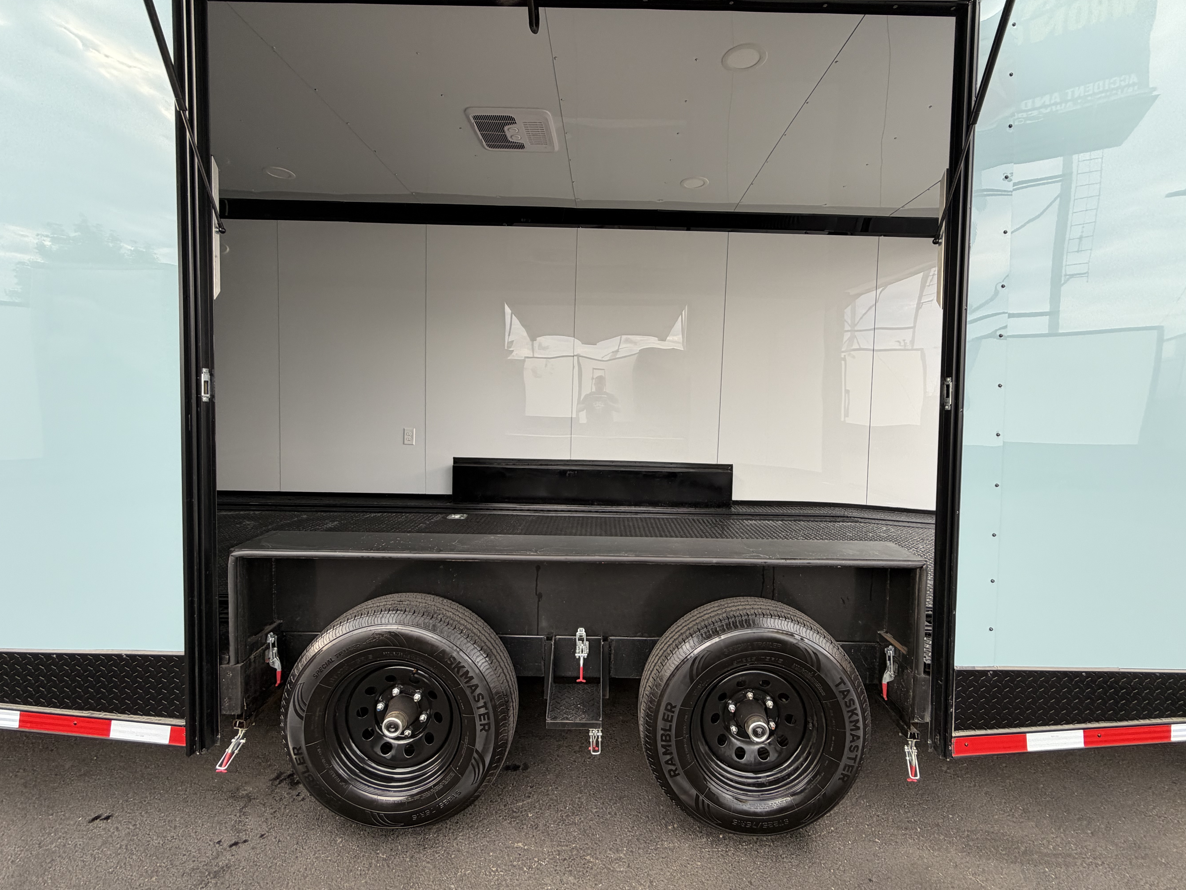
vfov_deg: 81.7
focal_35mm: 15
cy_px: 421
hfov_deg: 98.1
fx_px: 514
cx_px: 610
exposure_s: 1/121
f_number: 2.2
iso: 80
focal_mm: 2.22
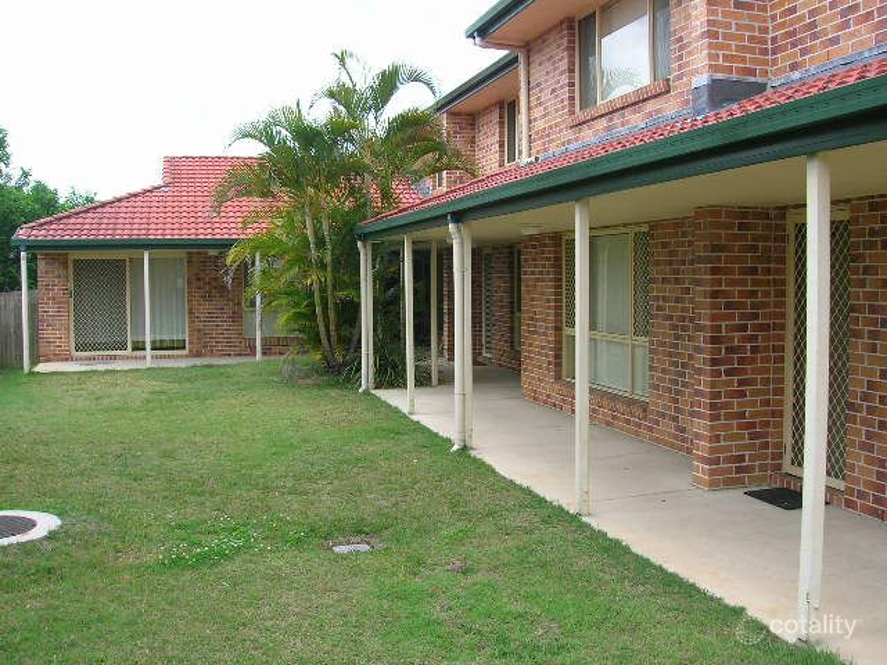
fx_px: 871
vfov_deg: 41.8
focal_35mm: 34
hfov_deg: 54.0
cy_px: 332
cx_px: 444
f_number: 4.9
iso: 50
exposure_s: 1/128
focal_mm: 5.7
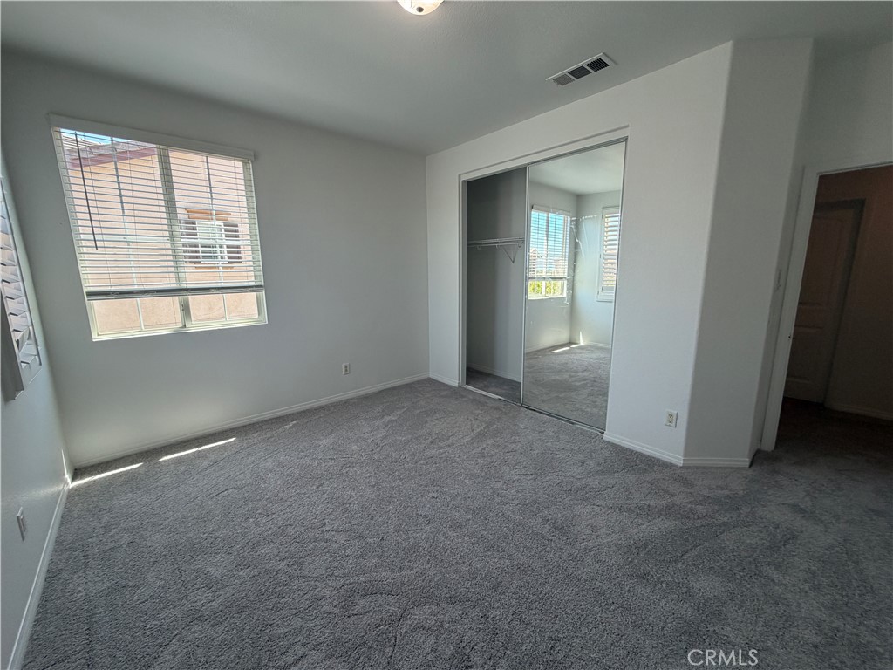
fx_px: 361
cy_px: 335
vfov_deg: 85.7
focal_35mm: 14
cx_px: 446
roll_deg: +0.4
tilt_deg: -8.4
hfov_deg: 102.1
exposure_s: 1/120
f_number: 2.2
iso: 100
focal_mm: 2.22
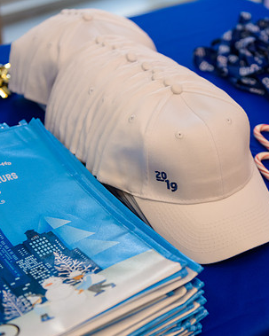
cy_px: 171
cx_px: 210
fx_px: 687
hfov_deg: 21.9
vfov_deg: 27.5
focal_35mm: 69
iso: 800
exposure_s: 1/125
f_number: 3.2
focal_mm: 48
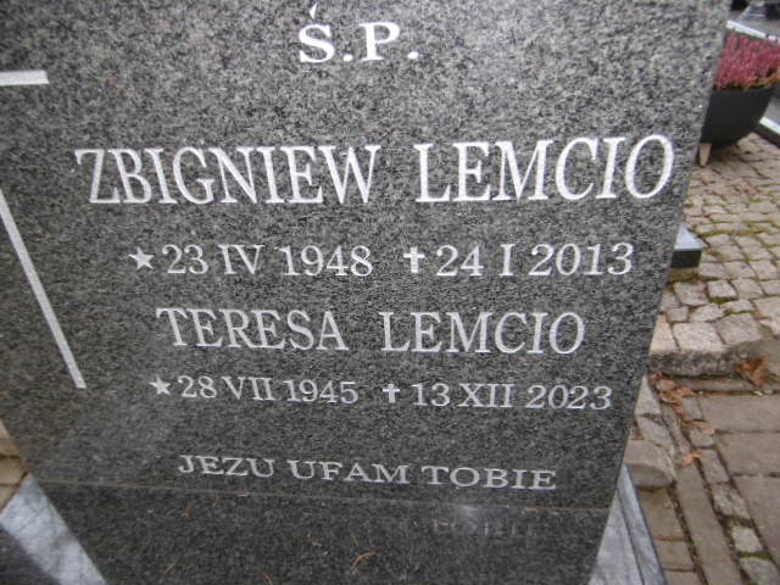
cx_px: 390
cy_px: 292
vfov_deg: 56.8
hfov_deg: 71.6
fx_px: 541
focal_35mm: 24
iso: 200
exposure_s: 1/60
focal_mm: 4.3
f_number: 3.1
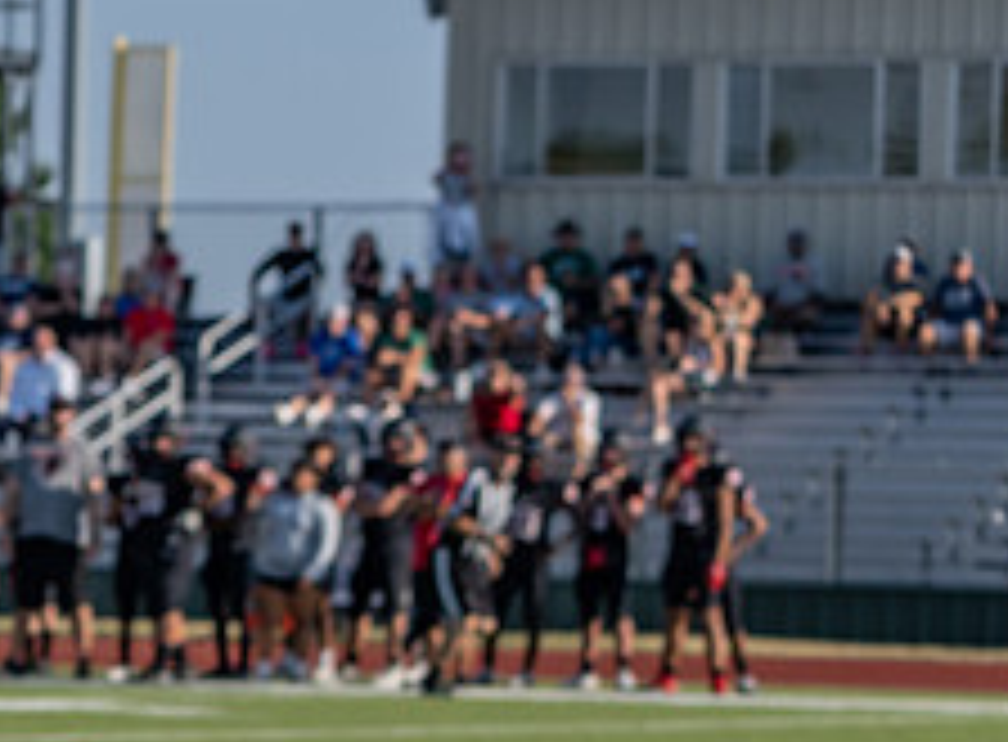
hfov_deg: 6.7
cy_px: 886
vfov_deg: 5.0
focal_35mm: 295
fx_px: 8535
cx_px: -498
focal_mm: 100
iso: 160
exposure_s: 1/1250
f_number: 5.6
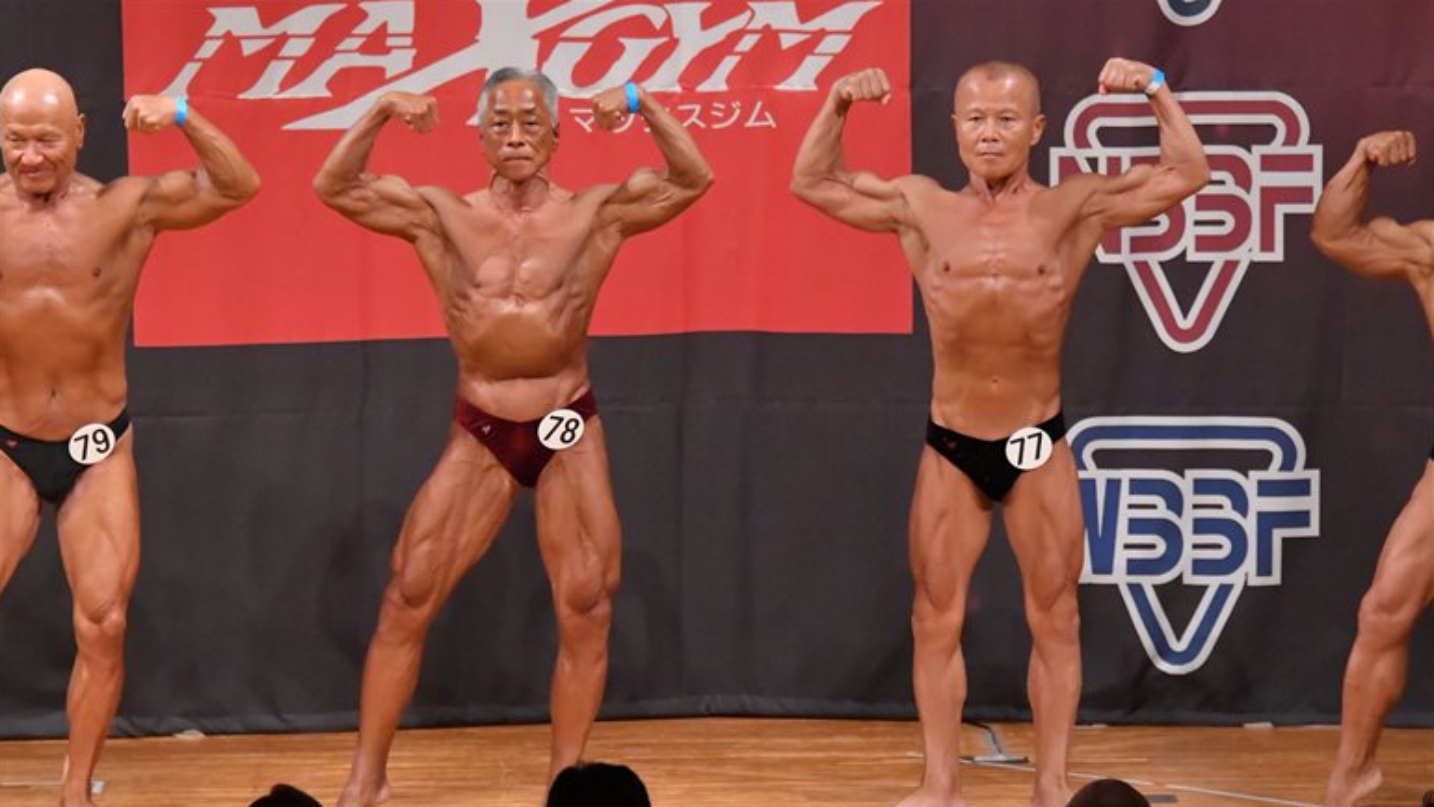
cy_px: 478
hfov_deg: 7.6
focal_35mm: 284
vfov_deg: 4.3
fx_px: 10801
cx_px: 715
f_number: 5.6
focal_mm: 180
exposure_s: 1/400
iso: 9000
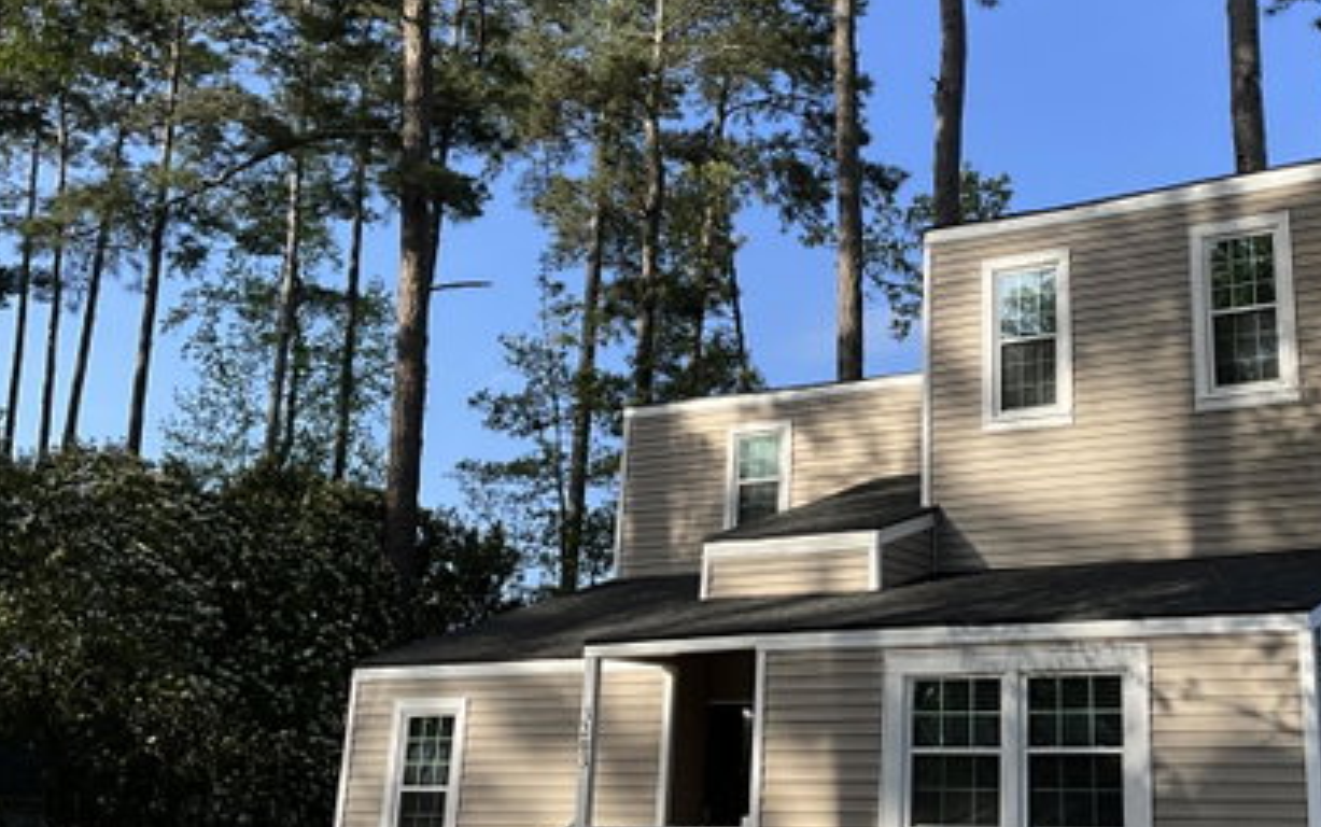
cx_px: 893
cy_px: 352
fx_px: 1729
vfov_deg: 26.9
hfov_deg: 41.2
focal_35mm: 48
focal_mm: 3
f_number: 1.8
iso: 25
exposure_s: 1/855
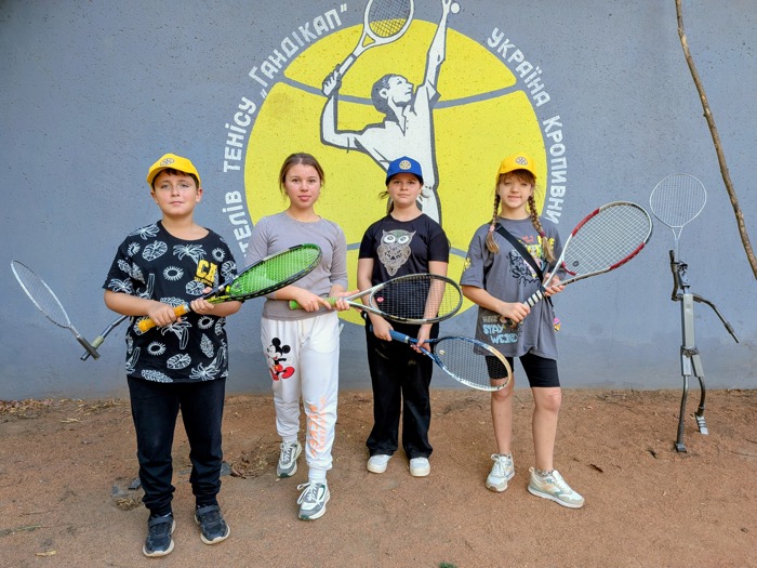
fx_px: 525
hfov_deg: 71.6
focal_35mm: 24
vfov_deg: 56.8
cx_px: 378
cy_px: 284
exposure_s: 1/120
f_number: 1.7
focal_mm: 4.53
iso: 33
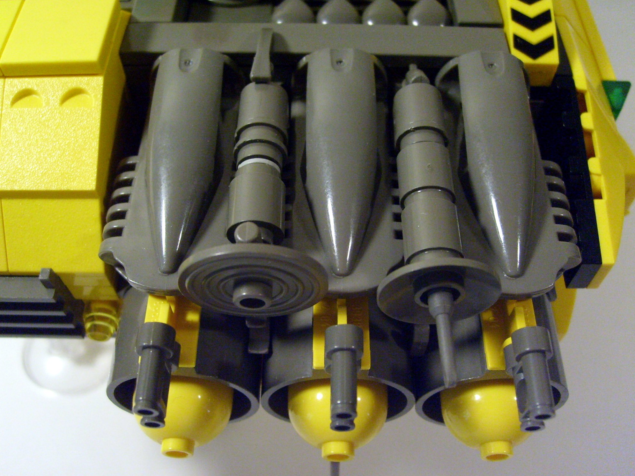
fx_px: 660
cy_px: 237
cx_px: 312
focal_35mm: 36
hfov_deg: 51.4
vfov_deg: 39.7
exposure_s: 1/60
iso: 200
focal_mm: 5.8
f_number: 2.8
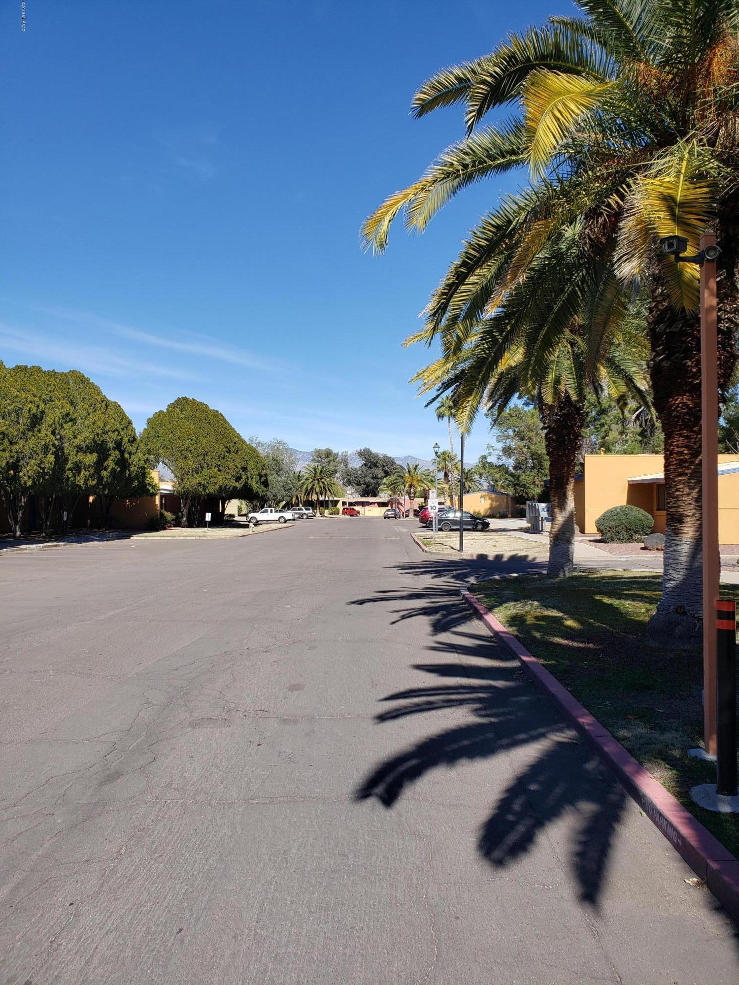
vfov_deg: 67.3
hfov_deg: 53.1
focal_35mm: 26
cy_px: 492
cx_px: 370
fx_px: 740
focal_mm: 4.3
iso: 50
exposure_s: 1/1402
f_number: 2.4
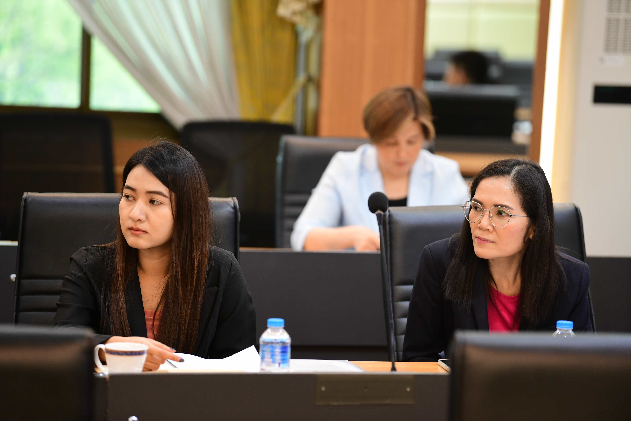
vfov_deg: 9.8
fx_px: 2454
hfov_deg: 14.7
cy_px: 210
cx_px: 316
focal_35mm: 140
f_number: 2.8
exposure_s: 1/100
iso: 1600
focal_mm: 140
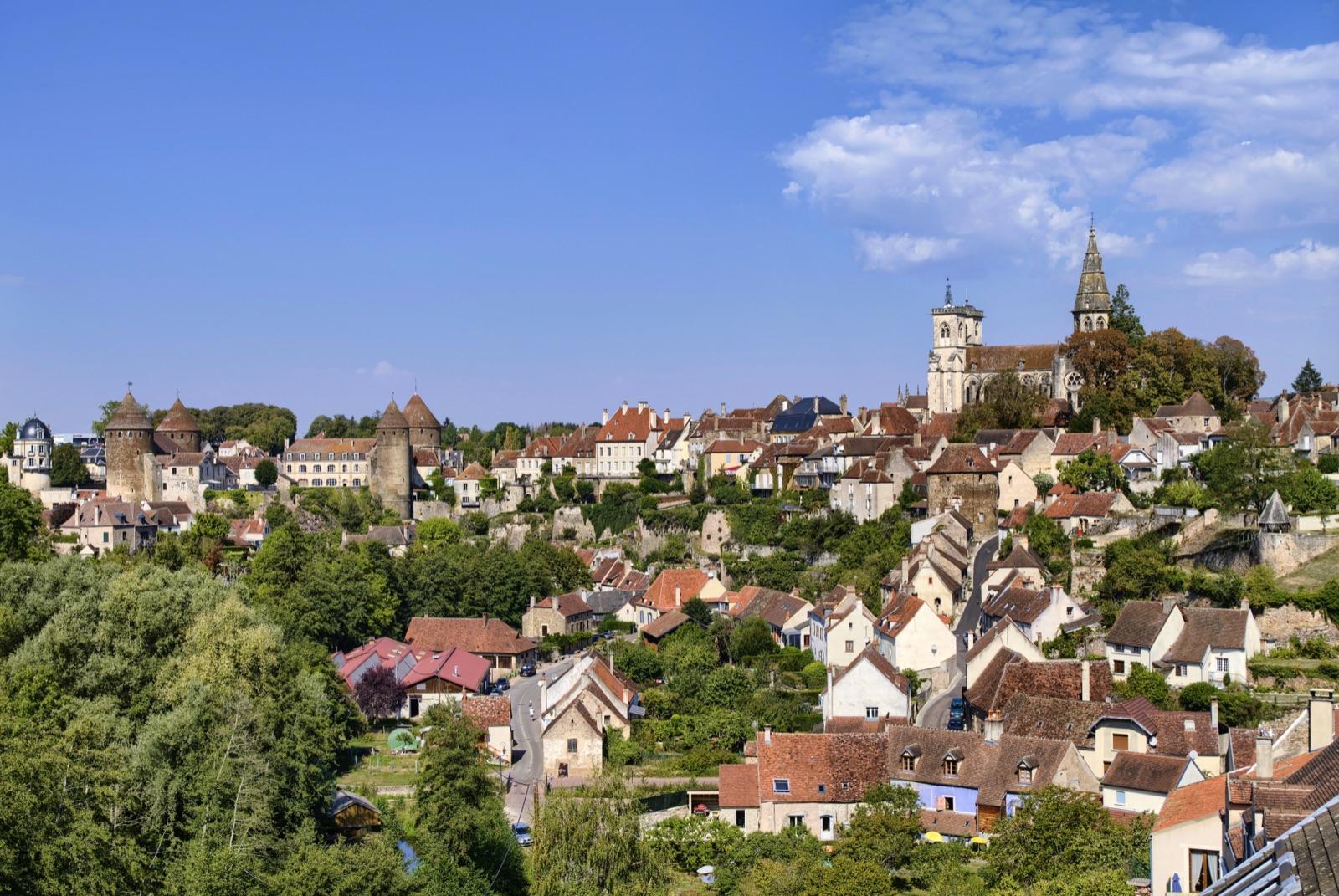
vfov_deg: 28.2
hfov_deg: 41.1
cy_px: 448
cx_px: 670
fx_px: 1787
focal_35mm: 48
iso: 50
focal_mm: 48
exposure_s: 1/160
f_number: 8
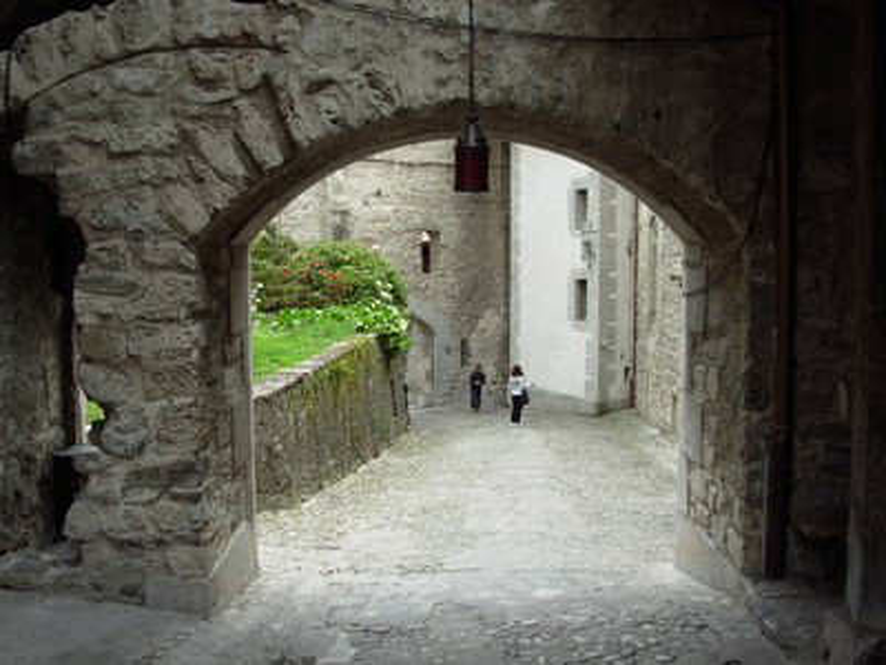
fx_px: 973
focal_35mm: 38
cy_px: 332
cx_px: 443
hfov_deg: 49.0
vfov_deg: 37.7
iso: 50
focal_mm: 6.3
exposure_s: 1/215
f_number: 2.9
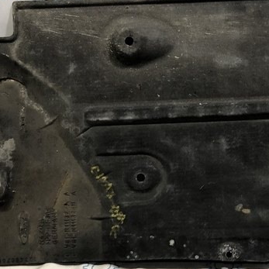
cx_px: 248
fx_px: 642
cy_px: 131
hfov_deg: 23.0
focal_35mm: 73
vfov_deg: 23.7
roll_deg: -0.7
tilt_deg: -27.3
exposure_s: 1/25
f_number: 1.8
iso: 40
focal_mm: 4
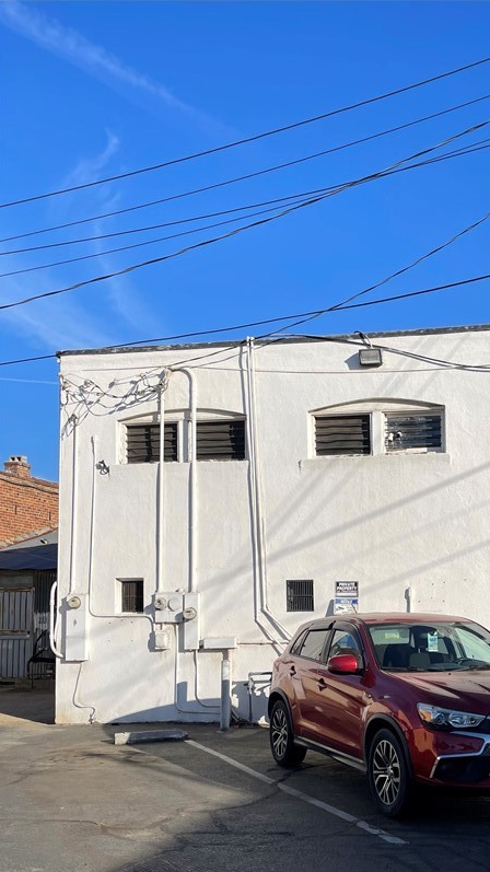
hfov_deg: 32.4
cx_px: 419
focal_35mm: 35
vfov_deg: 55.8
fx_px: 809
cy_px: 559
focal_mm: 5.1
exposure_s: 1/5917
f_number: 1.6
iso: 32
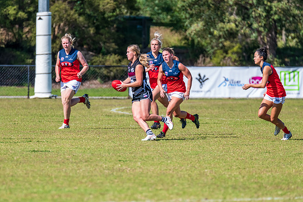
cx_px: 127
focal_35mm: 560
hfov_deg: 3.7
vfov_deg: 2.5
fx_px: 4711
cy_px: 117
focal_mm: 460
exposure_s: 1/2000
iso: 800
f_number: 8
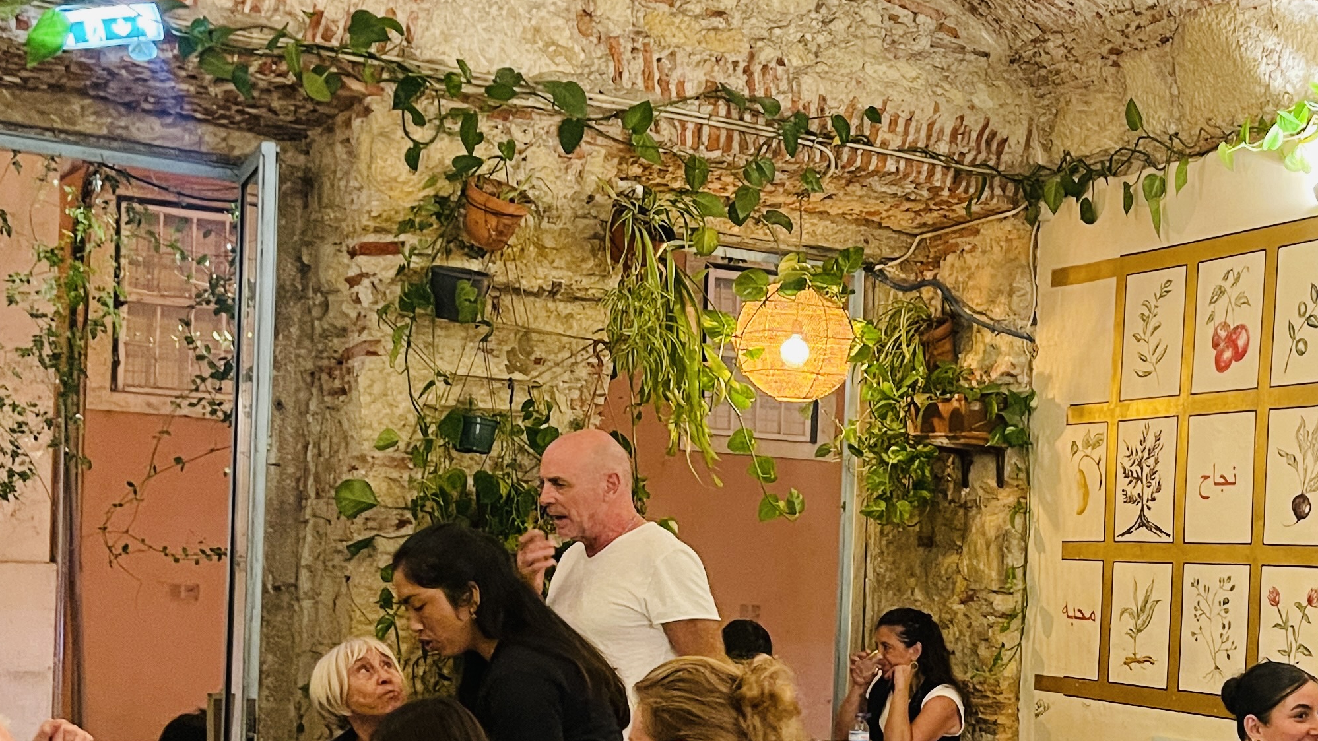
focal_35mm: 55
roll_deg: -2.2
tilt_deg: -2.6
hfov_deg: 36.5
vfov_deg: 21.5
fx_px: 1922
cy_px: 616
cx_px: 1062
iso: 500
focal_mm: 5.1
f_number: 1.6
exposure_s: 1/25
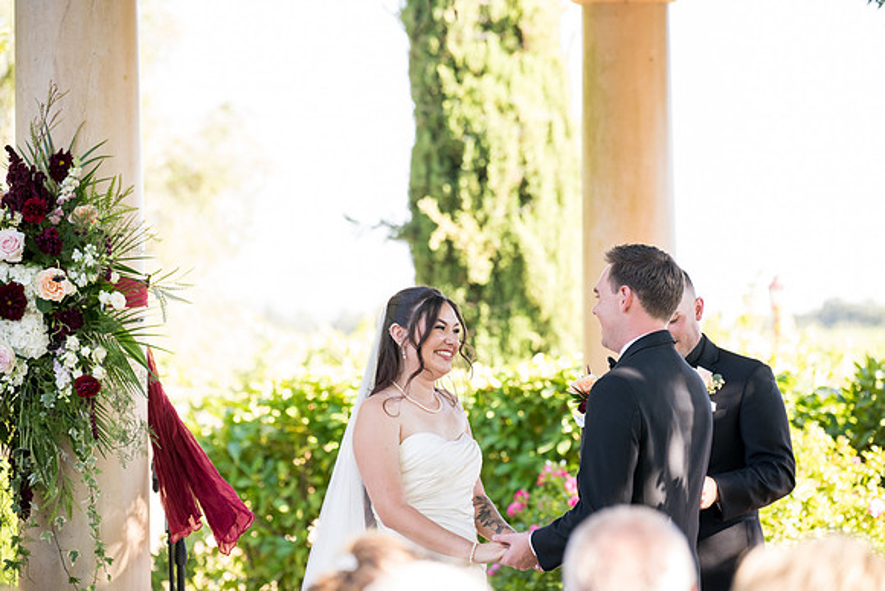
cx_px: 442
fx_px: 3688
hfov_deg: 13.7
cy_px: 296
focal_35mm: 150
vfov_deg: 9.2
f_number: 4
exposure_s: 1/400
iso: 800
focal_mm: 150
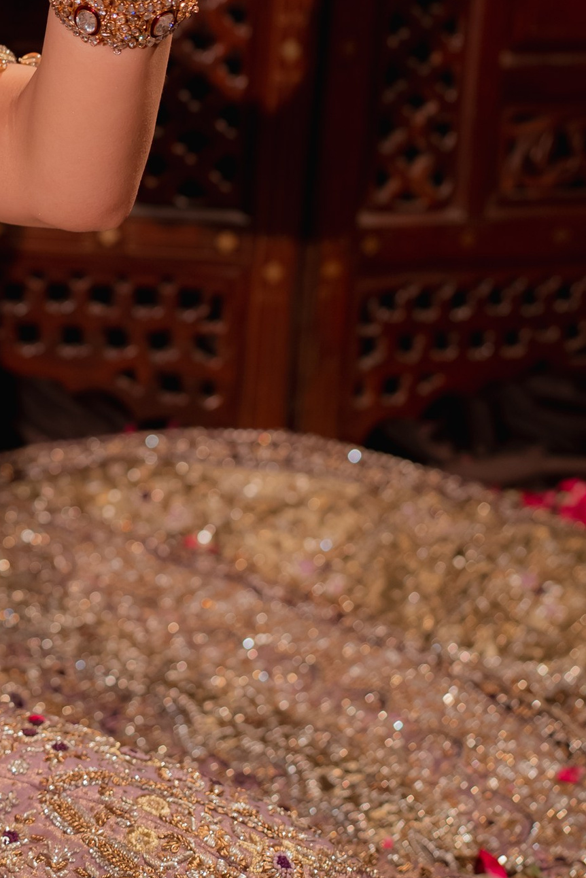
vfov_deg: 18.8
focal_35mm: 104
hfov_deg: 12.5
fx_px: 2538
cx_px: -283
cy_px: -116
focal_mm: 35
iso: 320
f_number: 2.2
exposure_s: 1/160
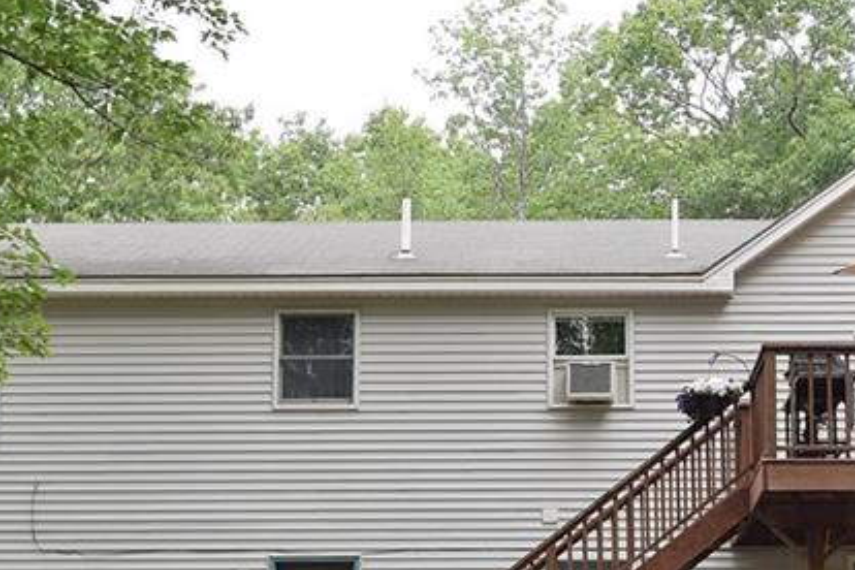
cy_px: 434
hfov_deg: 22.7
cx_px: 609
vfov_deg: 15.3
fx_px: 2114
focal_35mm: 89
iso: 110
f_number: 5.6
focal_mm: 24
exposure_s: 1/125
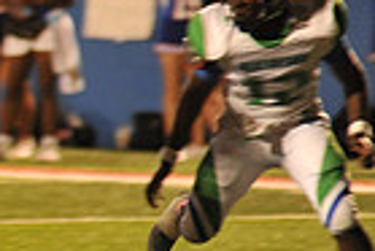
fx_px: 8696
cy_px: 32
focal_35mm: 834
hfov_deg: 2.5
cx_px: -321
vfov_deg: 1.7
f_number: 2.8
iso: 2000
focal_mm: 200
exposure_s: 1/200
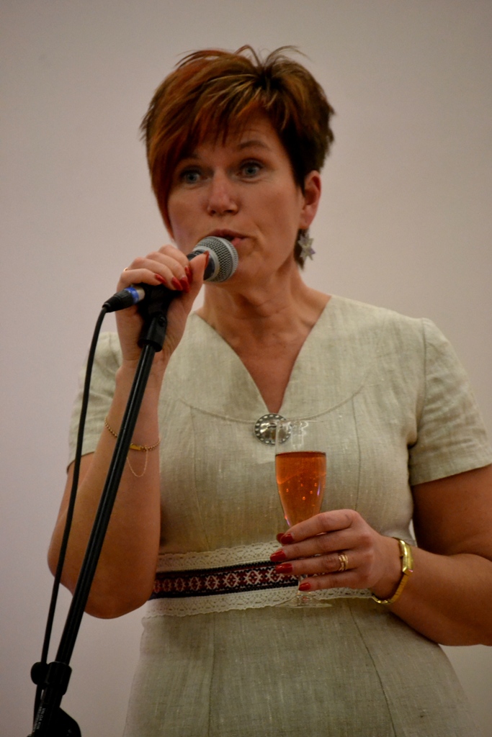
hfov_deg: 6.3
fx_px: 4457
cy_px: 368
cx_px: 246
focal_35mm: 218
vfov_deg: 9.5
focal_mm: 145
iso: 3200
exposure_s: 1/80
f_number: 5
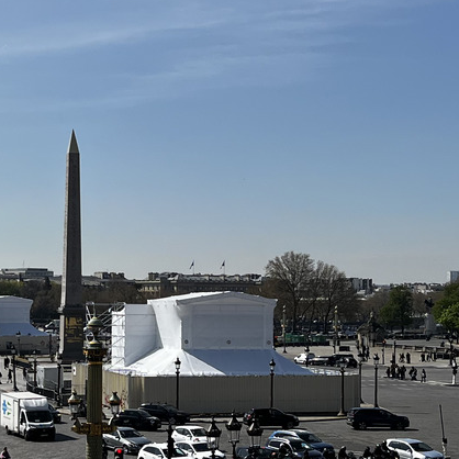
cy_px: 310
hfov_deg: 19.7
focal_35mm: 88
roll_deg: -0.3
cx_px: 153
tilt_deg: -0.5
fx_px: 1320
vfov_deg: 19.7
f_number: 1.5
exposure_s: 1/7463
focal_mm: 5.7
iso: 50
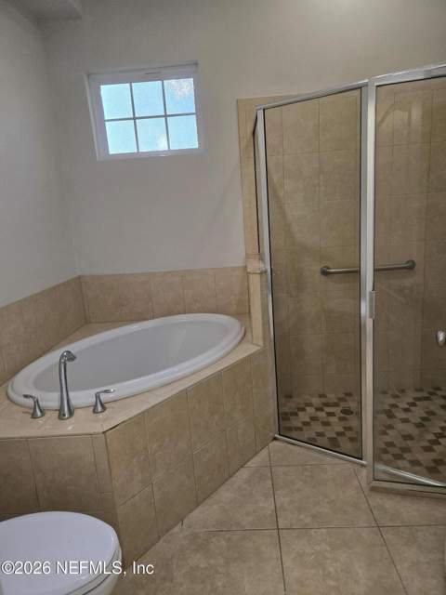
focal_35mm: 23
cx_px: 223
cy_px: 298
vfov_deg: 73.9
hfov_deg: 58.9
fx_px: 395
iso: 125
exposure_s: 1/120
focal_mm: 5.4
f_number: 1.8
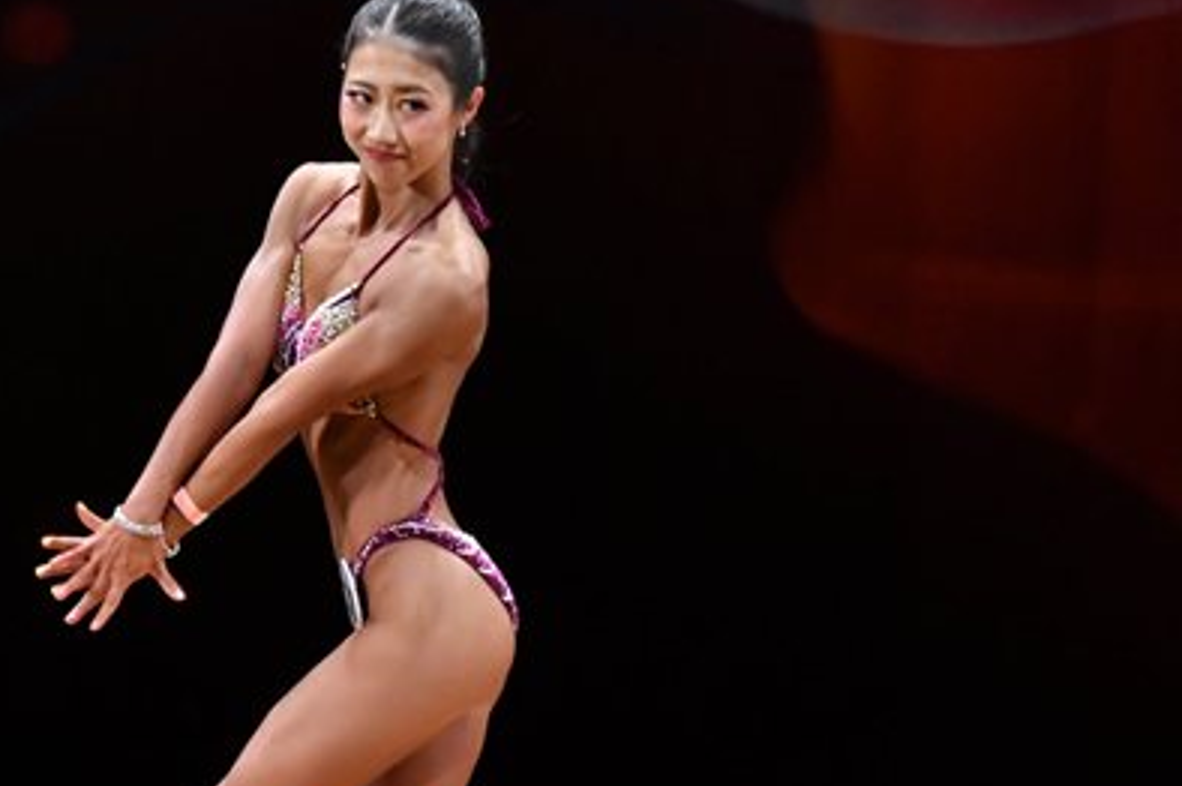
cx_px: 332
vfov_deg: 2.7
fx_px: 16468
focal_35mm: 502
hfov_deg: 4.1
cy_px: 549
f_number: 5.6
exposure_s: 1/400
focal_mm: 170
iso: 3200
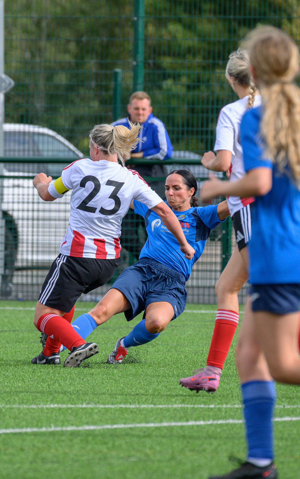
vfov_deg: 3.1
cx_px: 58
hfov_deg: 1.9
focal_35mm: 687
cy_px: 185
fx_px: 8989
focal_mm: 280
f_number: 5.3
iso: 720
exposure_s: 1/1600
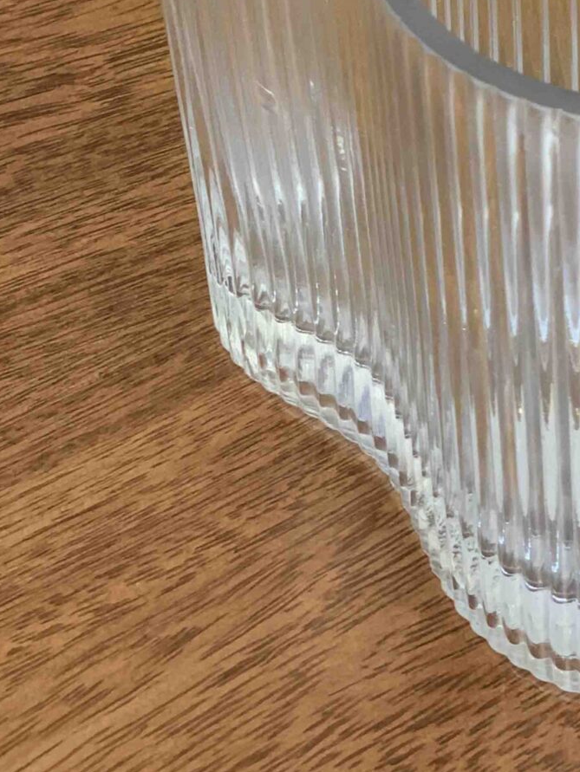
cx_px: 608
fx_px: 2500
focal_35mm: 112
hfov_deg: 13.0
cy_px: -49
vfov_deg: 17.1
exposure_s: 1/50
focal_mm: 6
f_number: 2.4
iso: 100
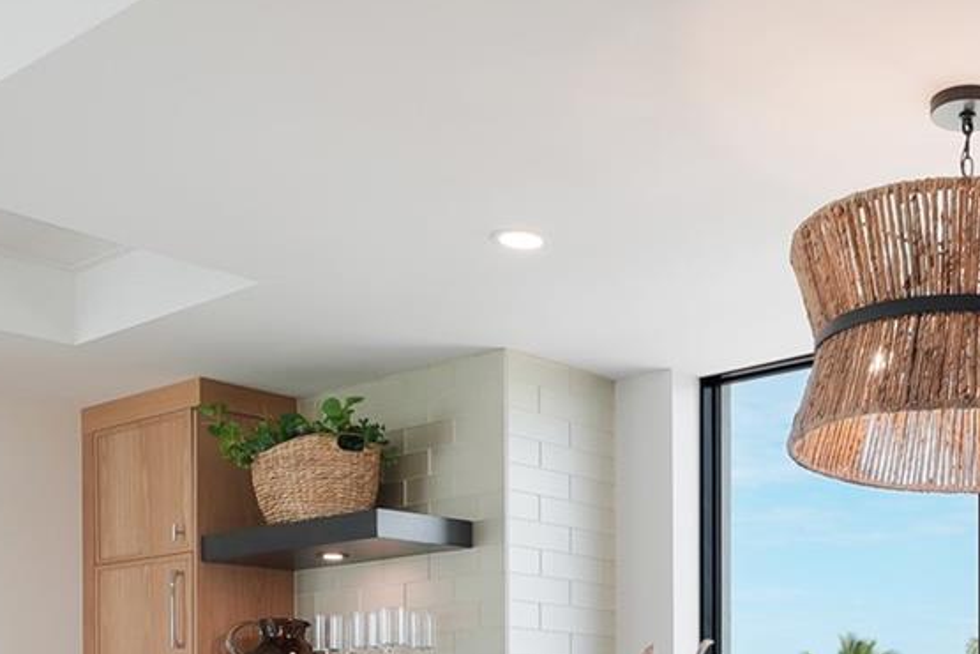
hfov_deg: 37.7
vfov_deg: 25.1
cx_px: 879
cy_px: 763
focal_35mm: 49
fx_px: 1334
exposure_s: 1/30
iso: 100
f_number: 8
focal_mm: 17
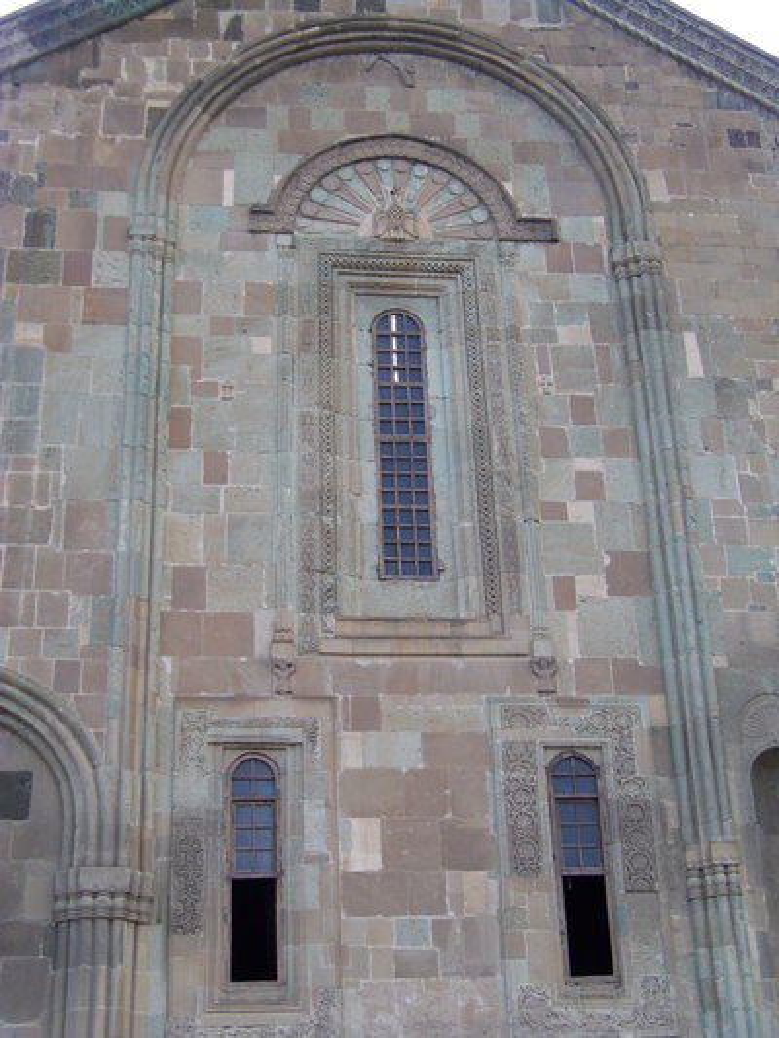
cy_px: 519
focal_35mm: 55
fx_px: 1650
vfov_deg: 34.9
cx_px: 390
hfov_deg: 26.6
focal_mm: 9.36
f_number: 3.2
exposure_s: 1/200
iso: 64
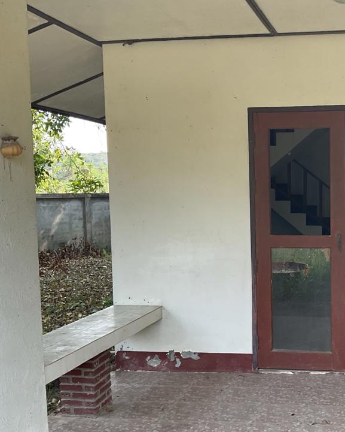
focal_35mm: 45
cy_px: 242
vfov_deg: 41.1
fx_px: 574
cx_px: 309
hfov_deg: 31.9
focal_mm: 3
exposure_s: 1/165
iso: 16
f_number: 1.8
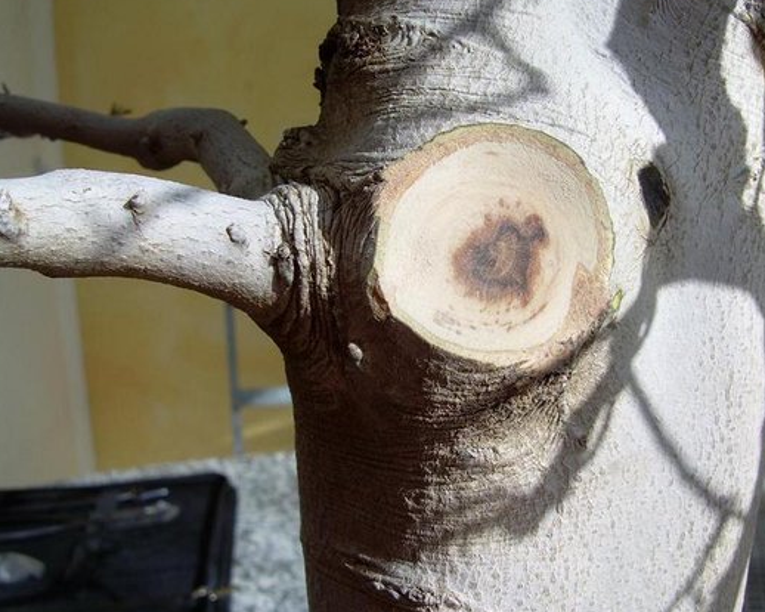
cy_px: 287
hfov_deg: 42.8
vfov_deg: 34.9
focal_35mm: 43
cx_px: 439
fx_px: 973
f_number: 4.6
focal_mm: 6.3
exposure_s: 1/354
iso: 50
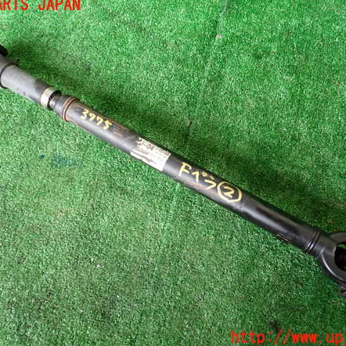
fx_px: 407
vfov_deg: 46.0
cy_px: 171
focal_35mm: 36
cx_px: 173
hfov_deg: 46.0
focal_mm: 5.4
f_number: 2.3
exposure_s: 1/80
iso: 640
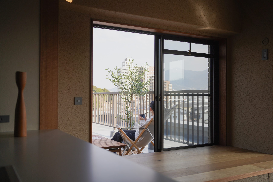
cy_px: 91
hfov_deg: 54.4
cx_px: 136
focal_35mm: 35
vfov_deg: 37.9
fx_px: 265
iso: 100
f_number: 4.5
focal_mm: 35
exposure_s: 1/320
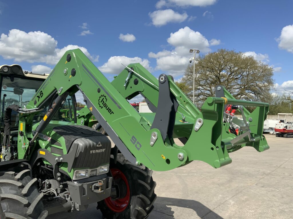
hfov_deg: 61.7
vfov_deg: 48.2
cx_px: 146
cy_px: 110
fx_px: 245
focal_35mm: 29
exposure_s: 1/2320
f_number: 1.8
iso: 20
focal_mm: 3
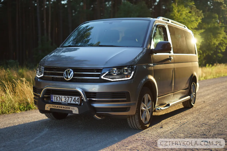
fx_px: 315
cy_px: 76
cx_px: 114
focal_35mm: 50
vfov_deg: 27.0
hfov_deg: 39.6
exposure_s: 1/500
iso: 100
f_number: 1.8
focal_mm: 50
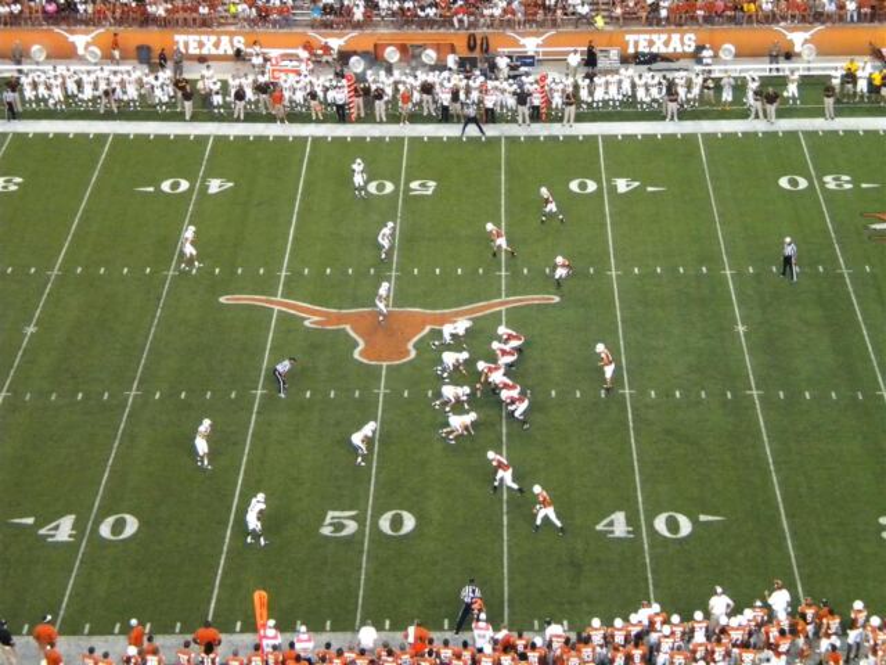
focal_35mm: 105
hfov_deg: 18.7
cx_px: 443
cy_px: 332
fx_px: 2687
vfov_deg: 14.1
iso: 503
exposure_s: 1/60
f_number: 5.9
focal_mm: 18.9
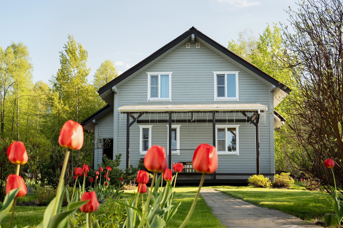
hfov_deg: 53.1
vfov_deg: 36.9
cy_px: 114
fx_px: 343
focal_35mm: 36
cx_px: 172
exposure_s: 1/125
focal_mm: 24
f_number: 7.1
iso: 160
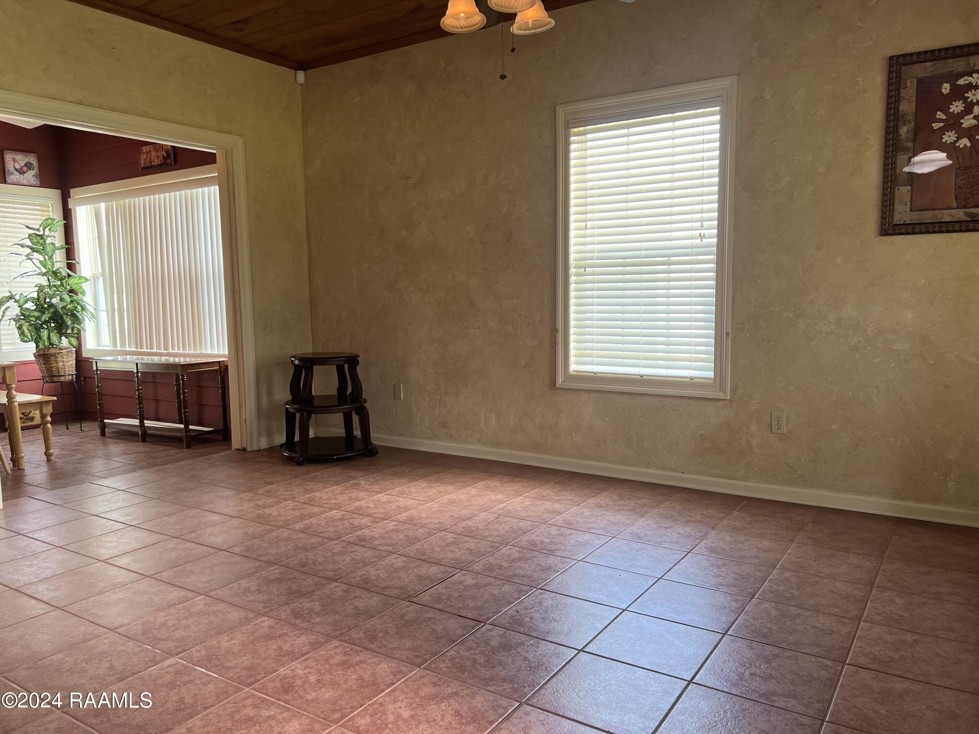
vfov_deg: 53.1
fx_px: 735
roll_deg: +1.0
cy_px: 367
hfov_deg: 67.3
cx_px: 490
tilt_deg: -6.9
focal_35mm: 26
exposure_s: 1/60
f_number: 1.5
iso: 80
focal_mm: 5.7
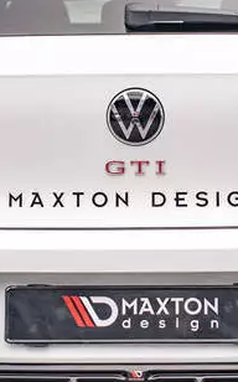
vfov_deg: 18.0
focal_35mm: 116
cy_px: 166
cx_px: 139
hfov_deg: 11.3
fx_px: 1206
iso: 1000
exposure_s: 1/125
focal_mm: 35
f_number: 2.2
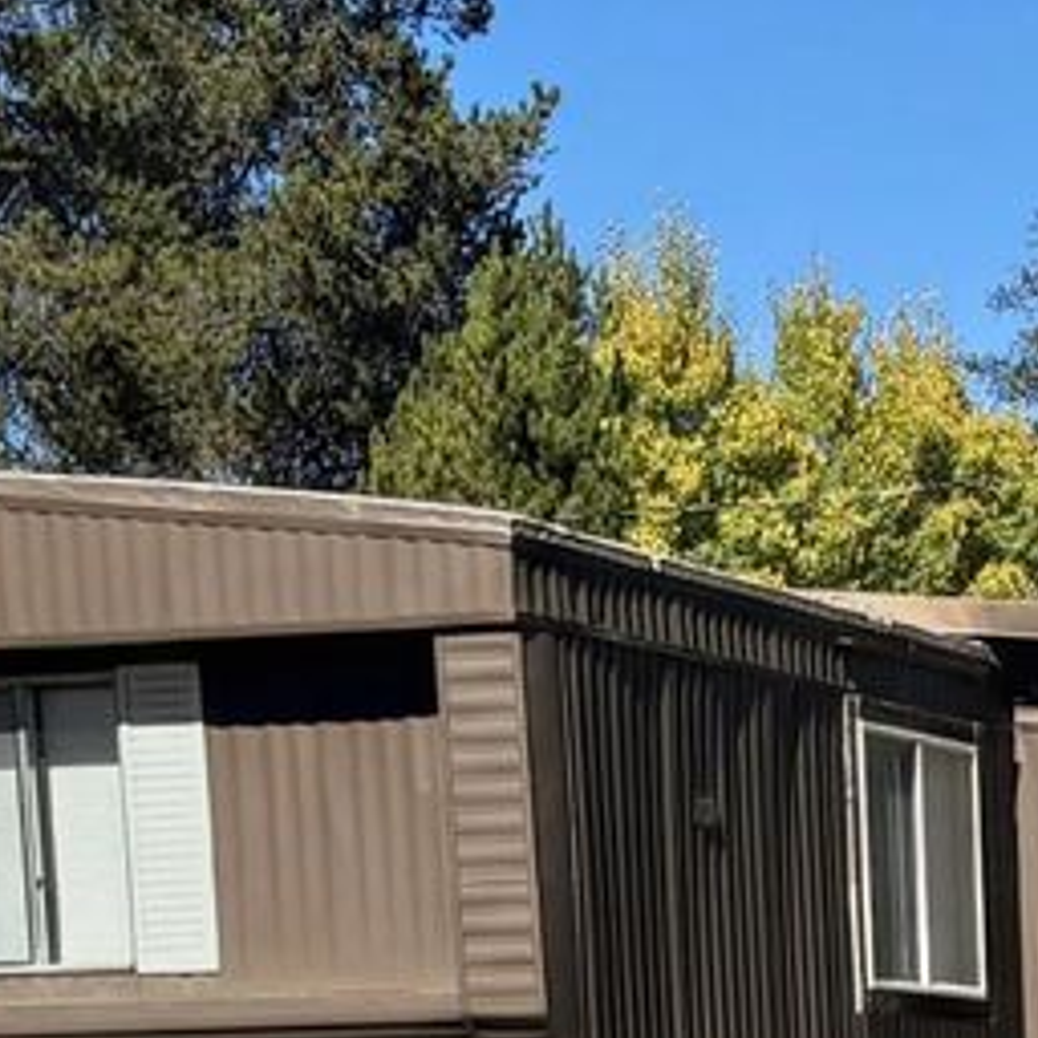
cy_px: 1030
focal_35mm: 92
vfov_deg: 18.4
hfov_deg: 18.9
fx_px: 3121
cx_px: 397
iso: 50
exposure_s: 1/3279
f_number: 1.6
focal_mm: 5.96
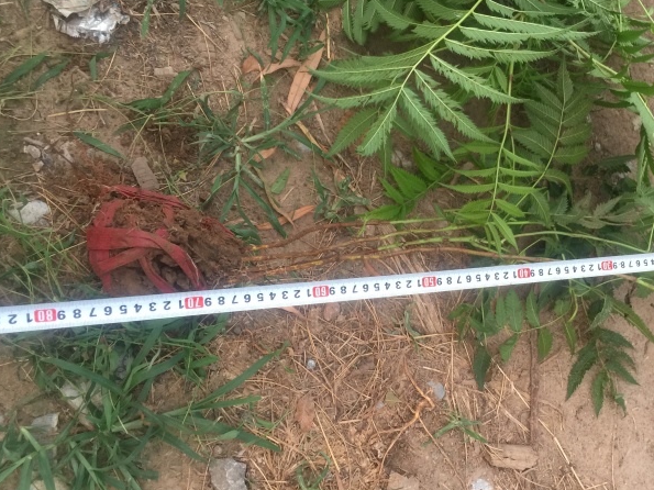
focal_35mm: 39
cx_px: 373
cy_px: 236
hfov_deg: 47.7
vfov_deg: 36.8
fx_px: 737
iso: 64
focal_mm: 4.15
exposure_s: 1/33
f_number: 2.2
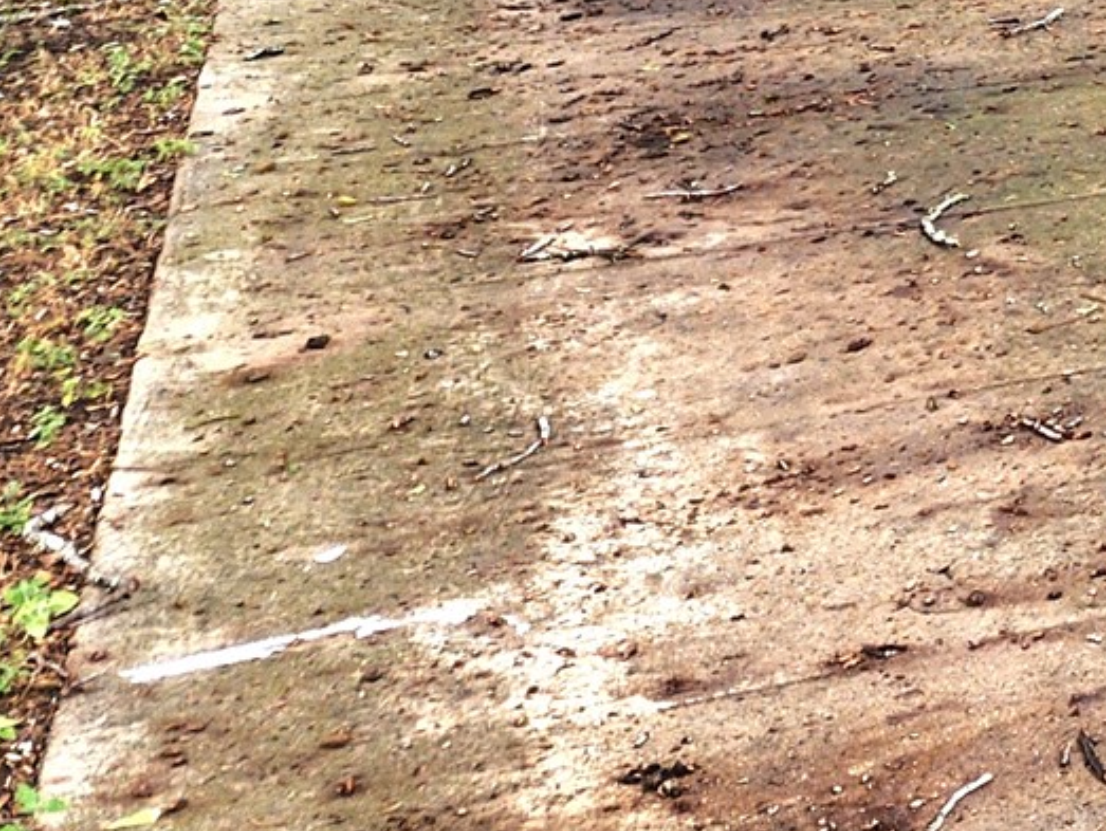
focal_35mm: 90
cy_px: -624
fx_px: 2878
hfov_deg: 17.5
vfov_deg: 14.6
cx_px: 2013
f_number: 1.8
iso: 80
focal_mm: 6.4
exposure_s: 1/182
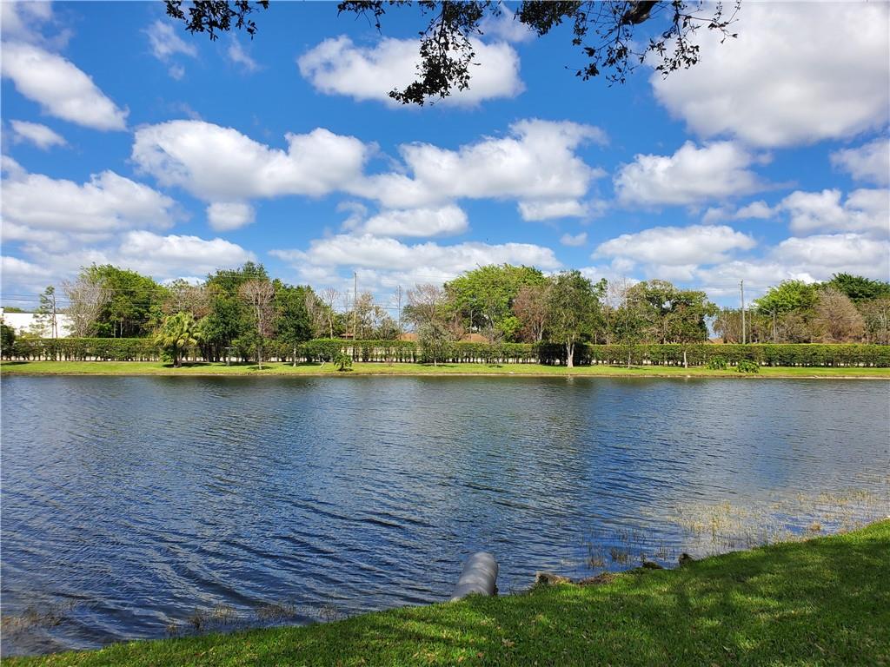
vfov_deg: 53.1
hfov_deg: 67.3
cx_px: 445
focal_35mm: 26
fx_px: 668
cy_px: 334
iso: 50
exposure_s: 1/1576
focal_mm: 4.3
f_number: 2.4
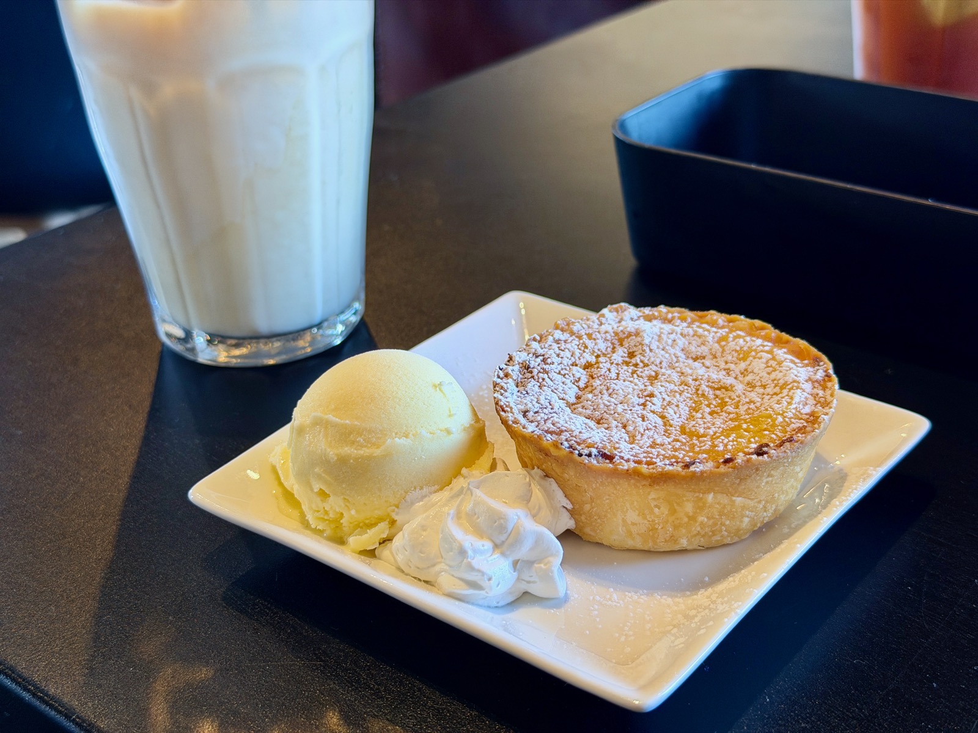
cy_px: 366
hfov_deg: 39.7
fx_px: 1356
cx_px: 489
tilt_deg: -28.3
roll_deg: +1.2
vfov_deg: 30.3
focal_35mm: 48
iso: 80
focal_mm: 6.76
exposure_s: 1/50
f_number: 1.78
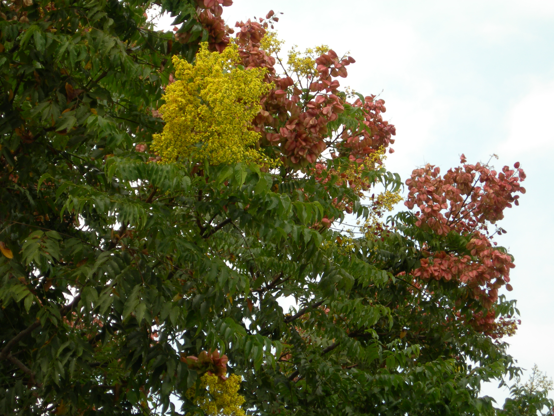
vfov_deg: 13.1
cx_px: 277
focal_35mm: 113
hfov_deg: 17.4
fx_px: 1808
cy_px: 208
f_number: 4.9
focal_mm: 23.4
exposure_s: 1/120
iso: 50
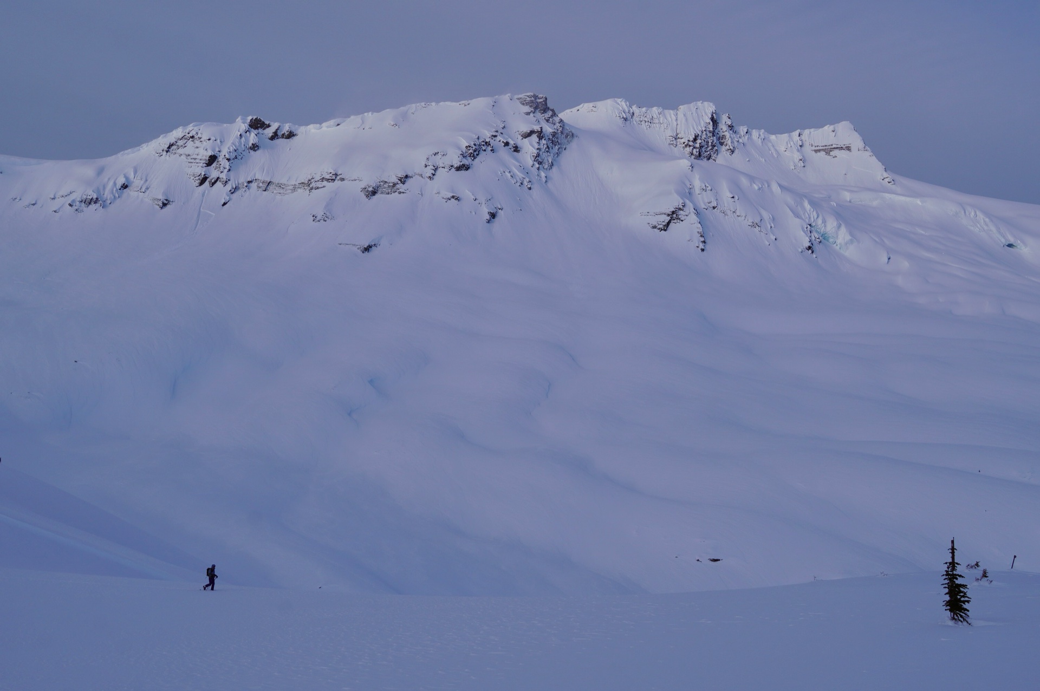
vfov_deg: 38.3
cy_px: 346
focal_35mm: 34
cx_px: 520
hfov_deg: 55.2
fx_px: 996
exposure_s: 1/160
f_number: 10
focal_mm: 23
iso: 100
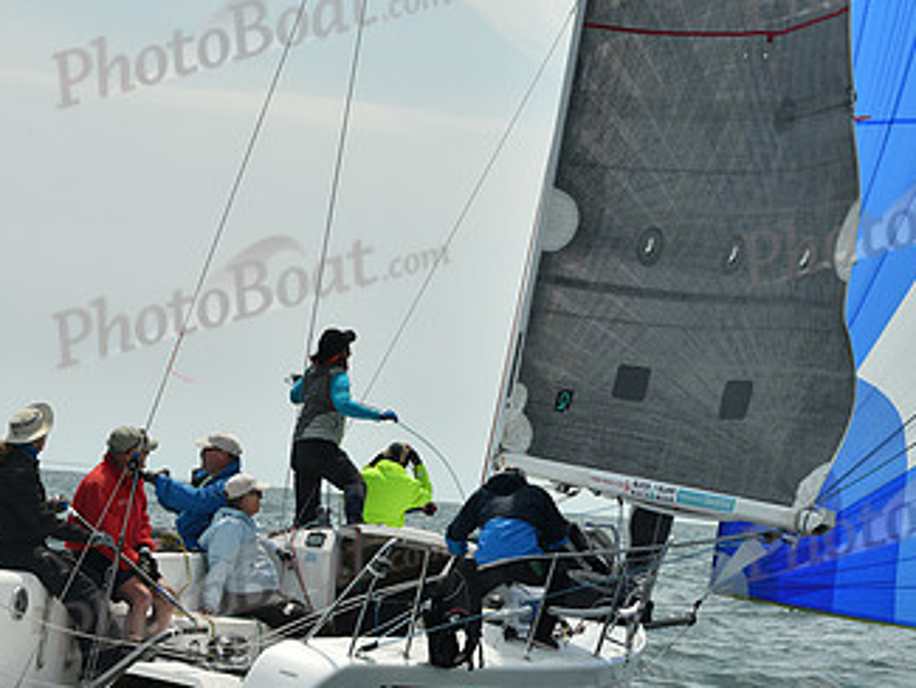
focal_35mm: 120
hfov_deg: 16.4
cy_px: 402
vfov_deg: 12.4
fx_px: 3177
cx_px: 598
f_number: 10
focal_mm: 70
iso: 320
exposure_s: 1/1250
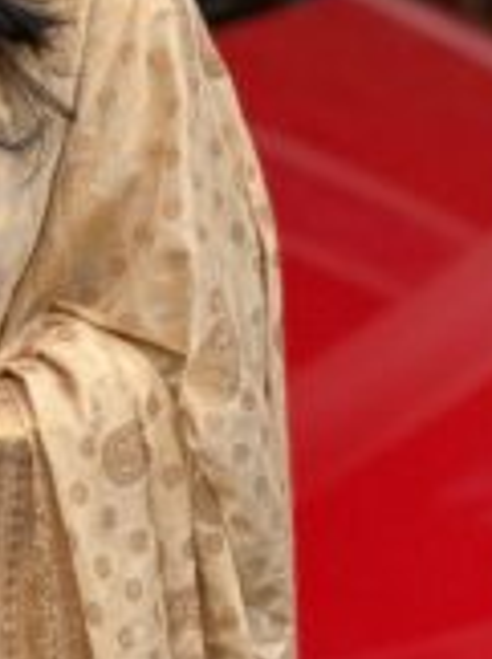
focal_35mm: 330
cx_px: -138
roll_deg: -0.1
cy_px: 193
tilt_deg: -11.4
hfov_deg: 4.5
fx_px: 6270
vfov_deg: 6.0
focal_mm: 16.89
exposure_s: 1/121
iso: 125
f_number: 2.8
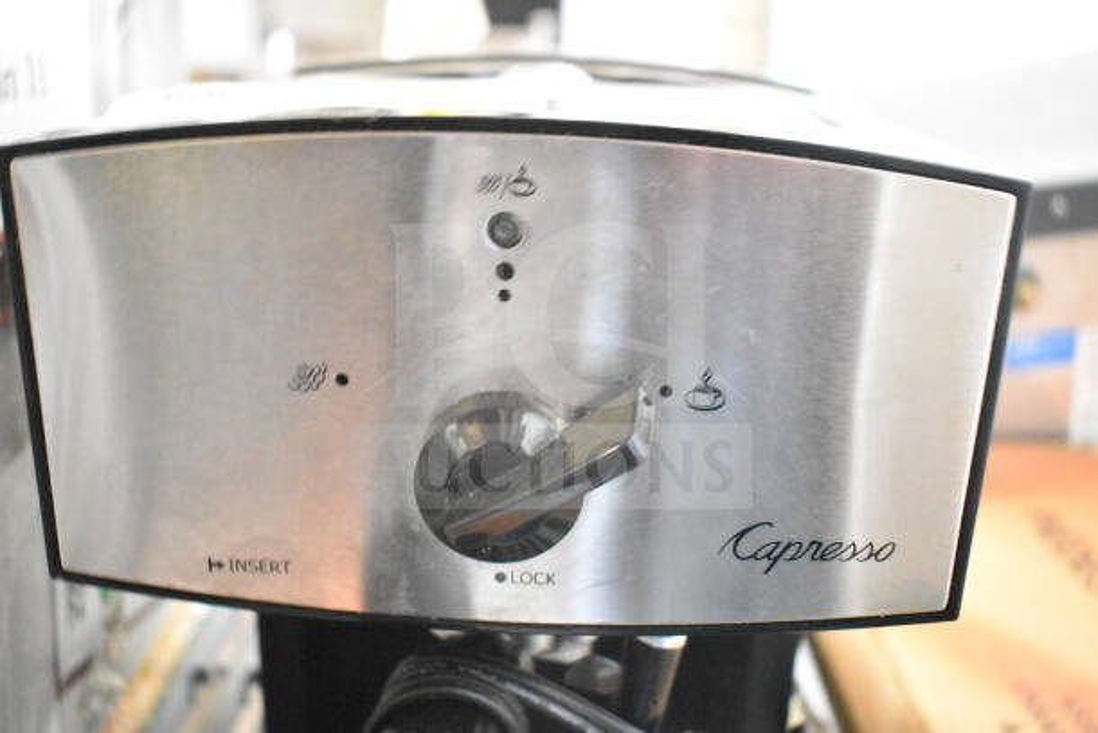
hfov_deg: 53.1
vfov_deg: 36.9
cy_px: 366
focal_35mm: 36
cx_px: 549
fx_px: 1098
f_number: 4
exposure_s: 1/40
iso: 14400
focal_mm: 24
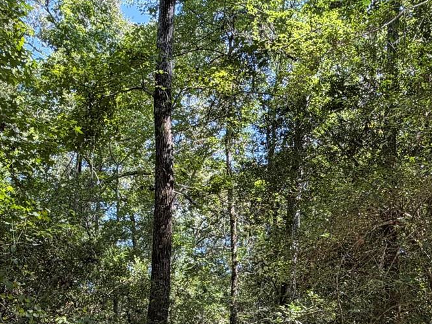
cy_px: 292
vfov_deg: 32.0
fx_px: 537
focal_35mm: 43
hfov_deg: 43.8
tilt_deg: +9.3
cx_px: 244
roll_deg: -0.1
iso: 50
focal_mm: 2.22
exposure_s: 1/121
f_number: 2.2
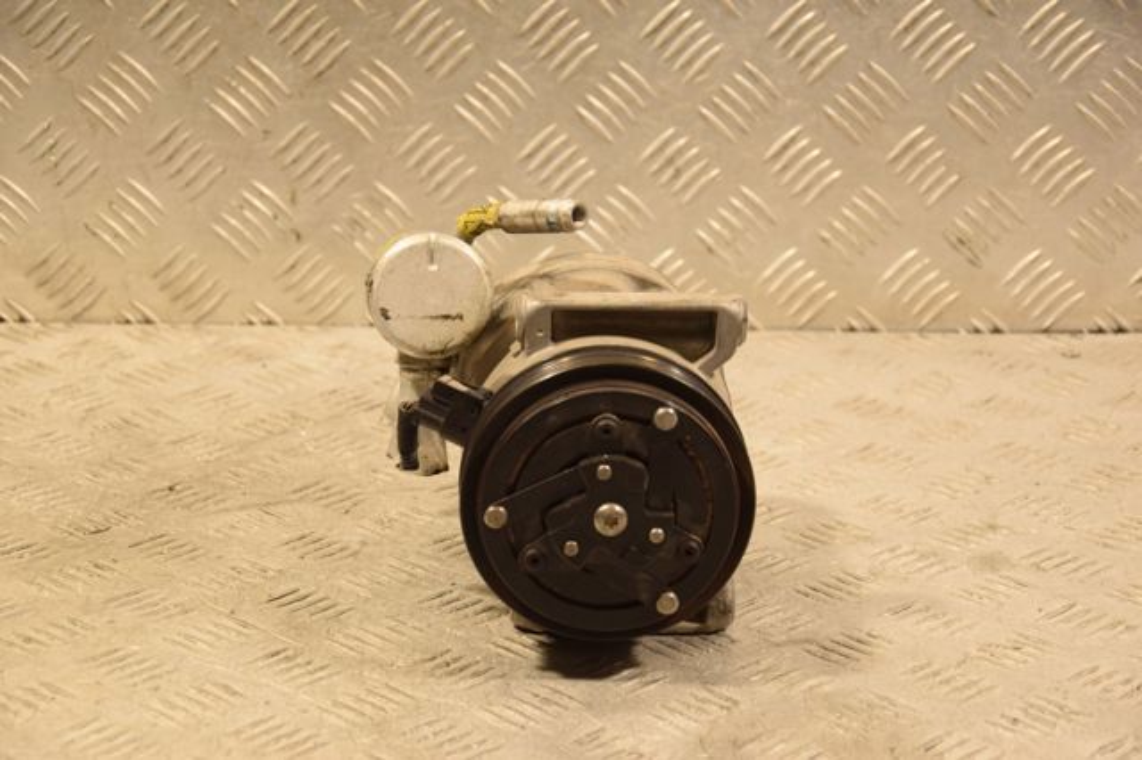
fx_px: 3329
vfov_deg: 13.0
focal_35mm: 105
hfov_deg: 19.5
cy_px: 380
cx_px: 571
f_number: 5.3
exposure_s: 1/160
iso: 800
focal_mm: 70
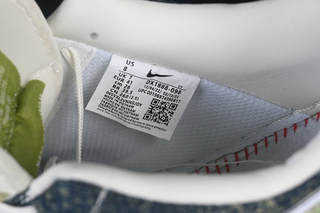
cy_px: 104
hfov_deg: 24.5
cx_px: 150
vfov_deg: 16.5
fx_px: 738
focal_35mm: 83
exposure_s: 1/80
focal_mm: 50
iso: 160
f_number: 7.1
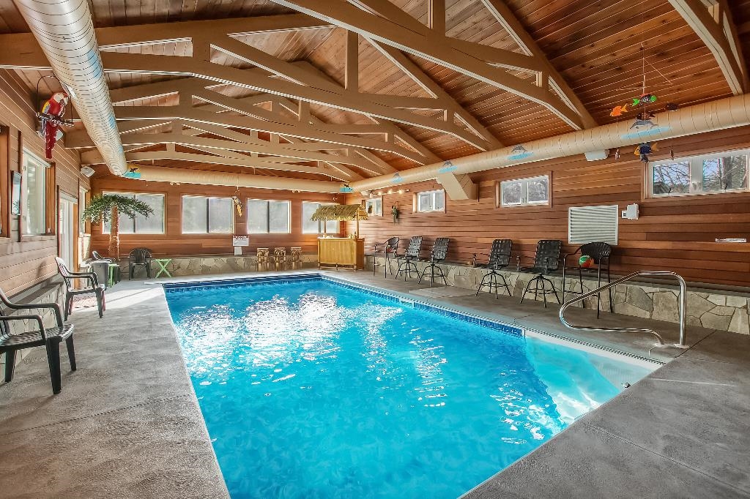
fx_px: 312
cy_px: 250
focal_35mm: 15
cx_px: 375
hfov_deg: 100.4
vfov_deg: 77.3
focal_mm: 10
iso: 2000
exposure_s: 1/640
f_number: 9
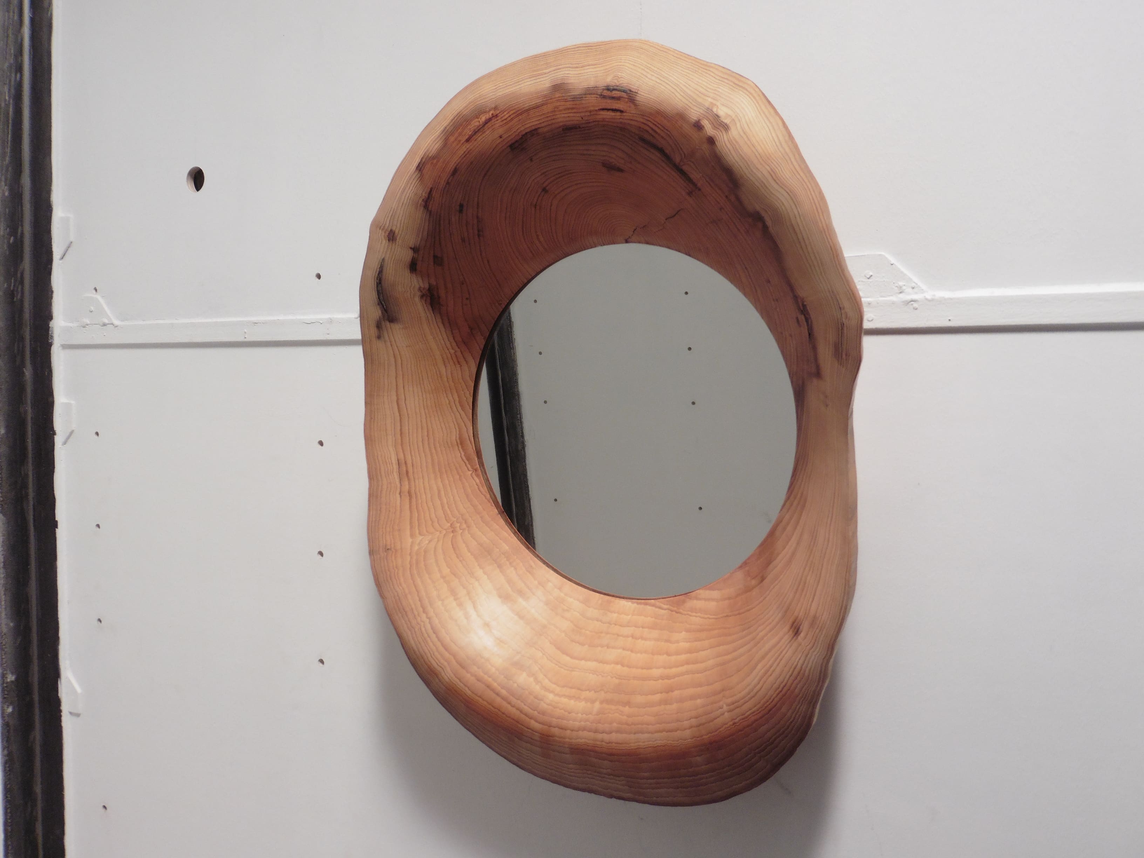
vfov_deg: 46.8
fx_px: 991
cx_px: 572
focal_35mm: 30
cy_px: 429
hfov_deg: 60.0
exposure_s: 1/60
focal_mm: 5.4
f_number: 3.6
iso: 100
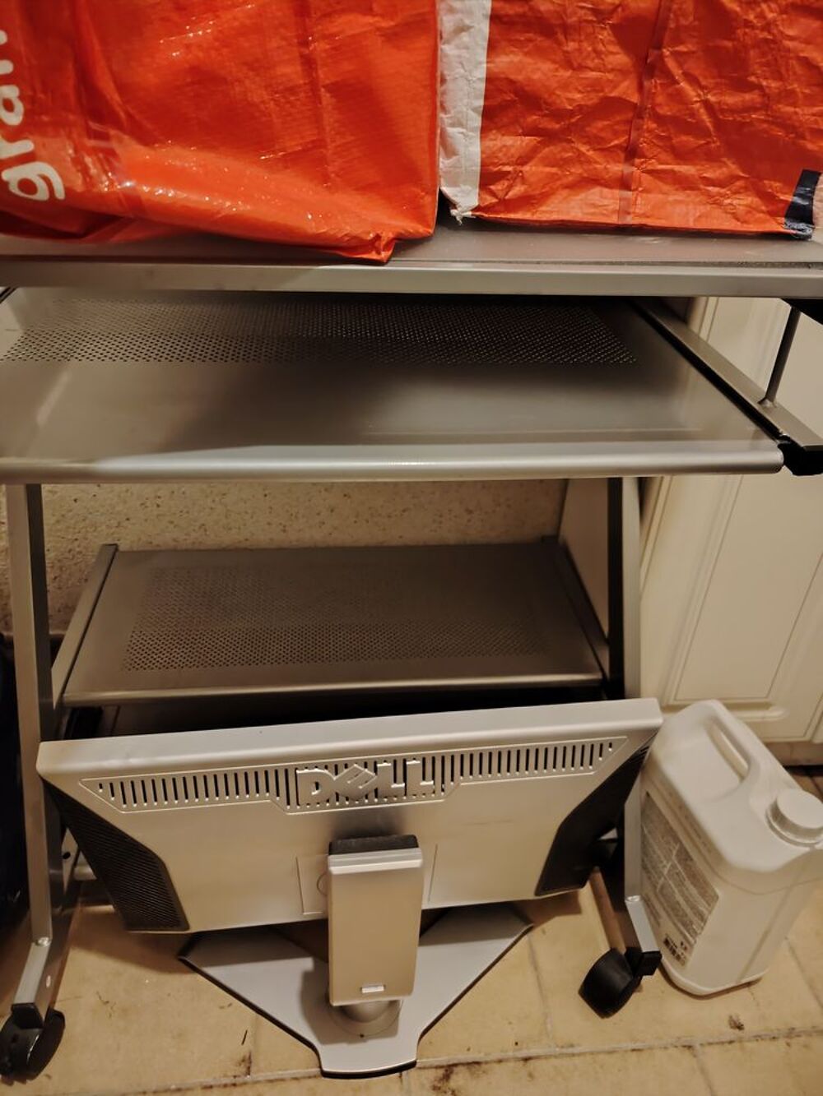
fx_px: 761
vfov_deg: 71.6
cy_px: 548
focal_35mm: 24
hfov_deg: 56.8
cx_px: 412
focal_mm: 5.25
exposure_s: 1/25
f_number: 1.75
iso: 4244
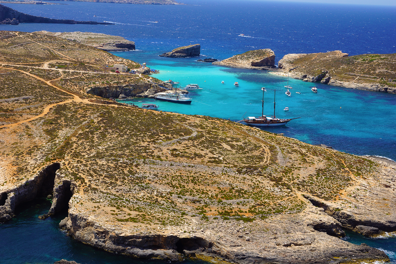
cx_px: 198
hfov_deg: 27.0
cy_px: 132
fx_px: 825
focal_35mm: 75
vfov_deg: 18.2
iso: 100
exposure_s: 1/160
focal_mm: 50
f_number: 13
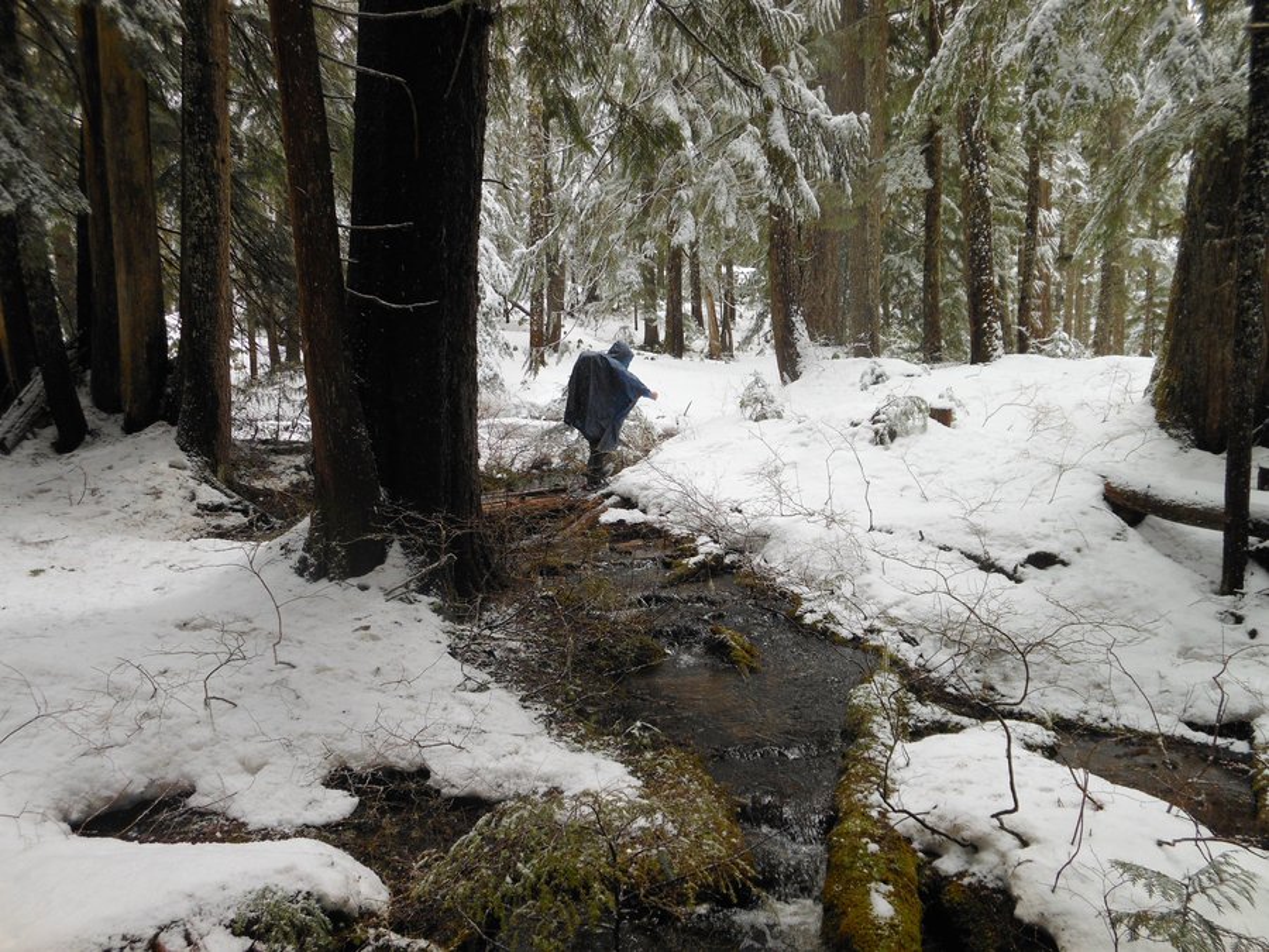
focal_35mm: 29
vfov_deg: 48.2
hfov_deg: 61.7
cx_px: 634
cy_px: 476
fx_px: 1063
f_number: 3.3
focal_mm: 5.2
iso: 80
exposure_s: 1/160
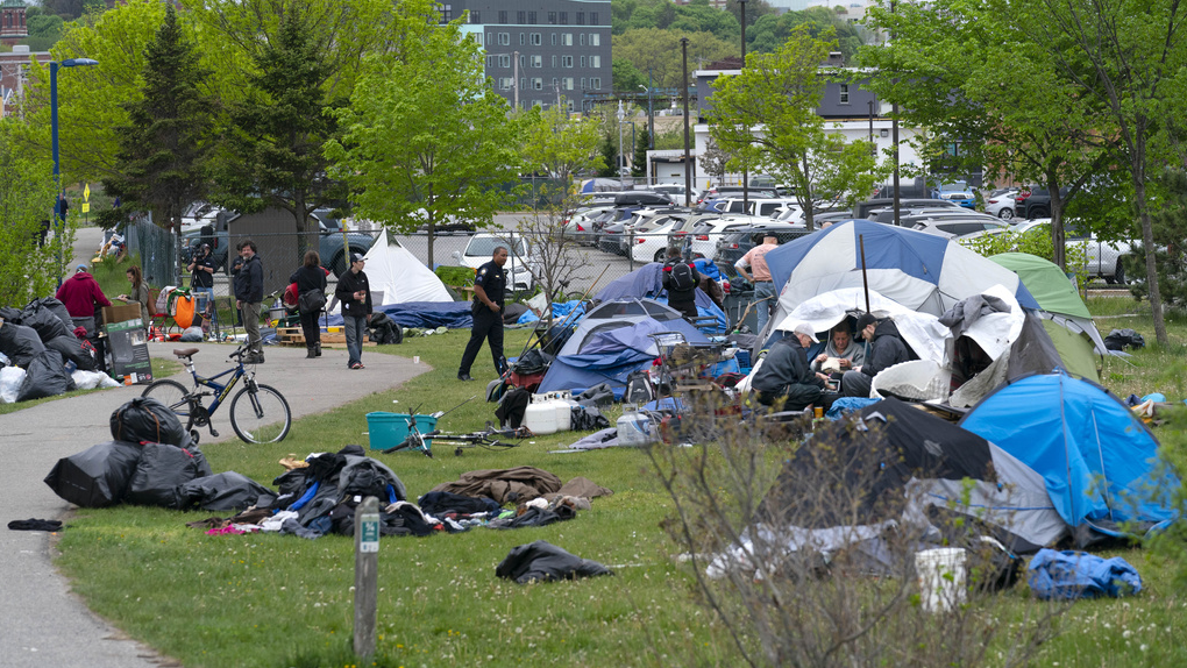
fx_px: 5099
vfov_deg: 7.5
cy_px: 286
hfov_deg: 13.3
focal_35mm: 162
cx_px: 594
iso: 800
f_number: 5.6
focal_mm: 154
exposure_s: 1/1600
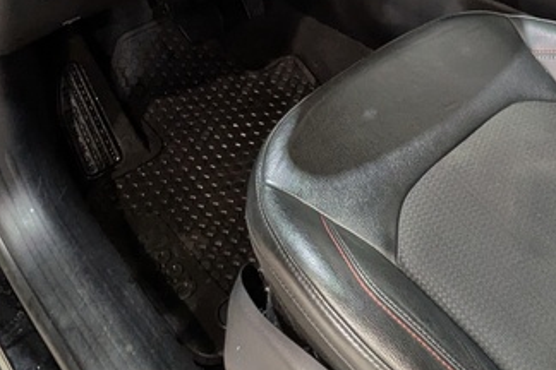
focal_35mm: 46
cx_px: 357
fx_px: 710
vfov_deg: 26.0
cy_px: -77
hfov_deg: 42.3
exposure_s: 1/24
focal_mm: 1.83
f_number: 2.2
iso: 53
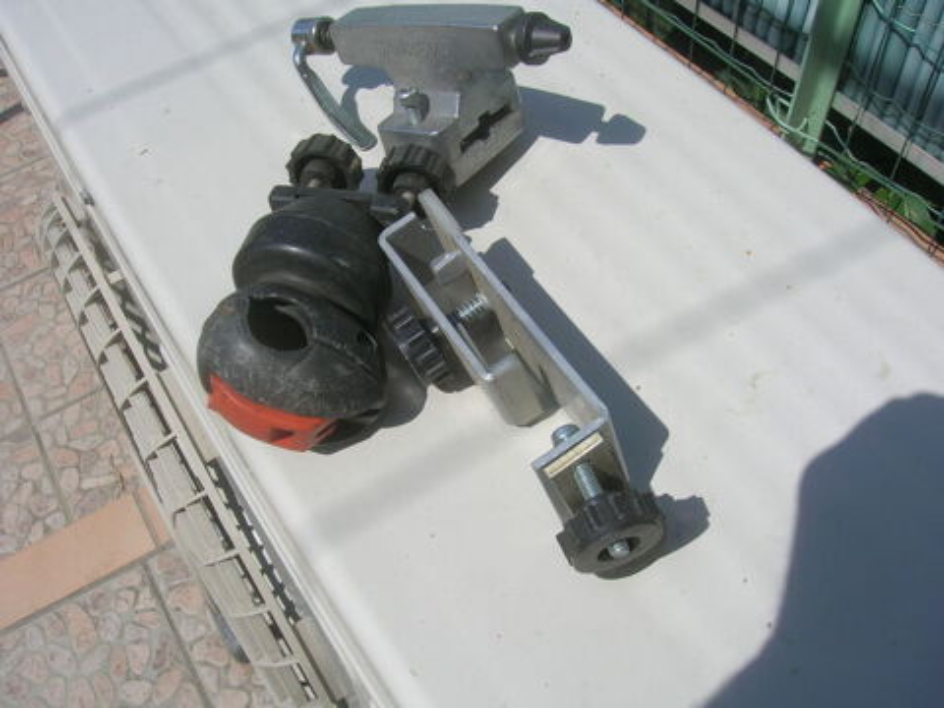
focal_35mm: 34
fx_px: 927
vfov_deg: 41.8
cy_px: 354
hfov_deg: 54.0
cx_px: 472
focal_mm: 5.7
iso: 50
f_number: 4.9
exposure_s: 1/733
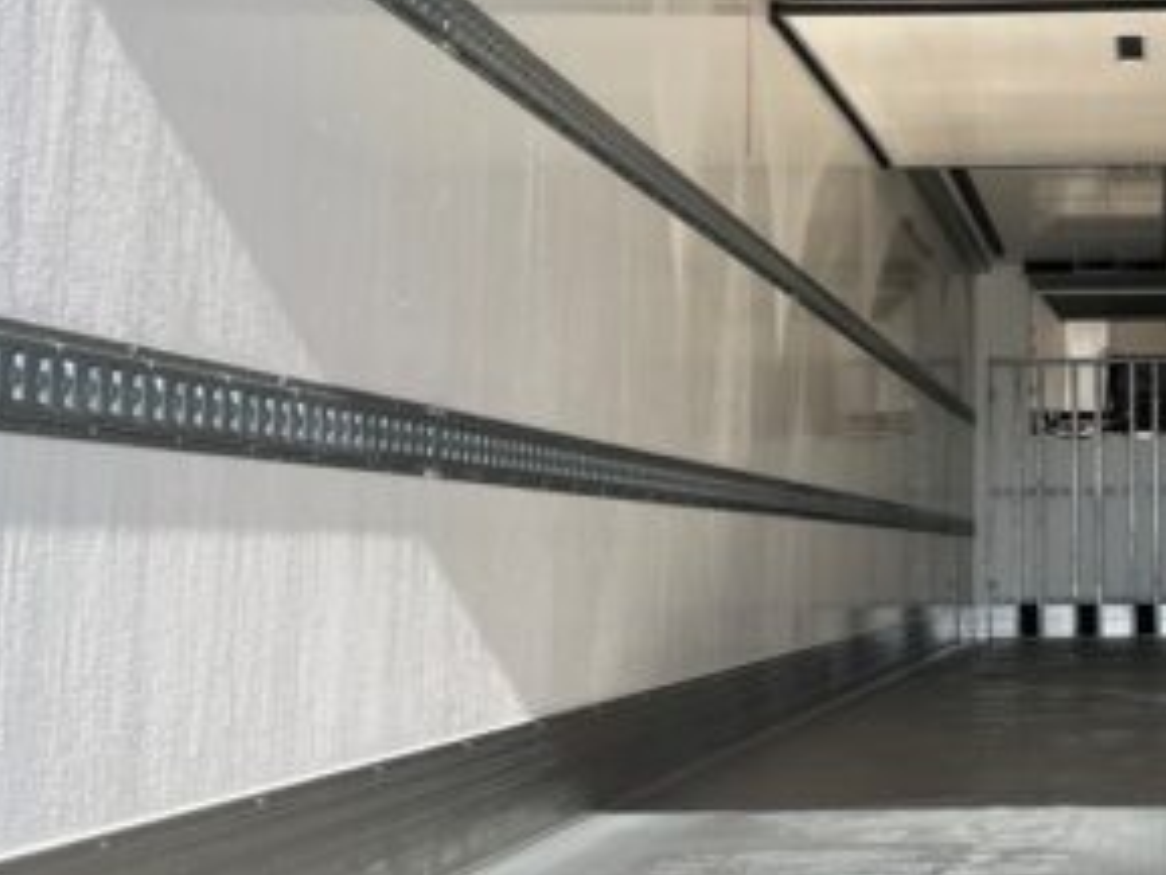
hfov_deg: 33.1
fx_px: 1820
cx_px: 1118
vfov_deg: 26.9
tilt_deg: +7.0
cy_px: 310
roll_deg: +1.2
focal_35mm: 54
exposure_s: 1/1618
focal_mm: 4.2
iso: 32
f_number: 1.6
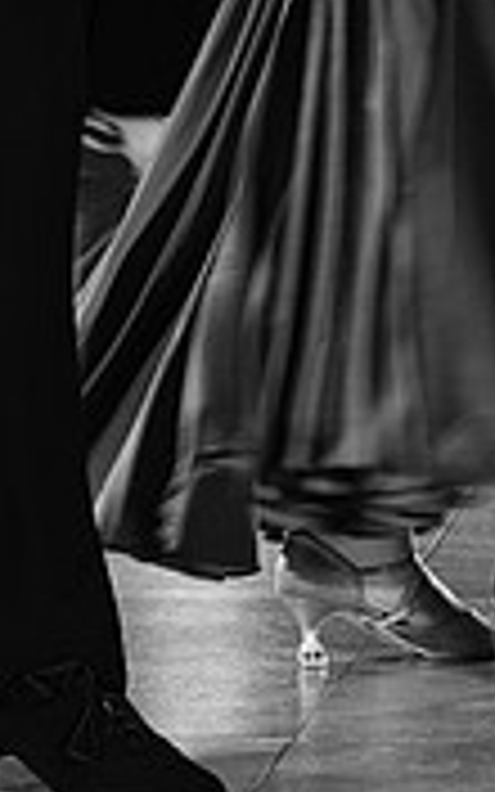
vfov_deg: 7.8
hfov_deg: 5.0
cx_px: 367
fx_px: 5720
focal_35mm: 265
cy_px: -261
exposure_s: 1/80
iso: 2500
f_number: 8
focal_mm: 79
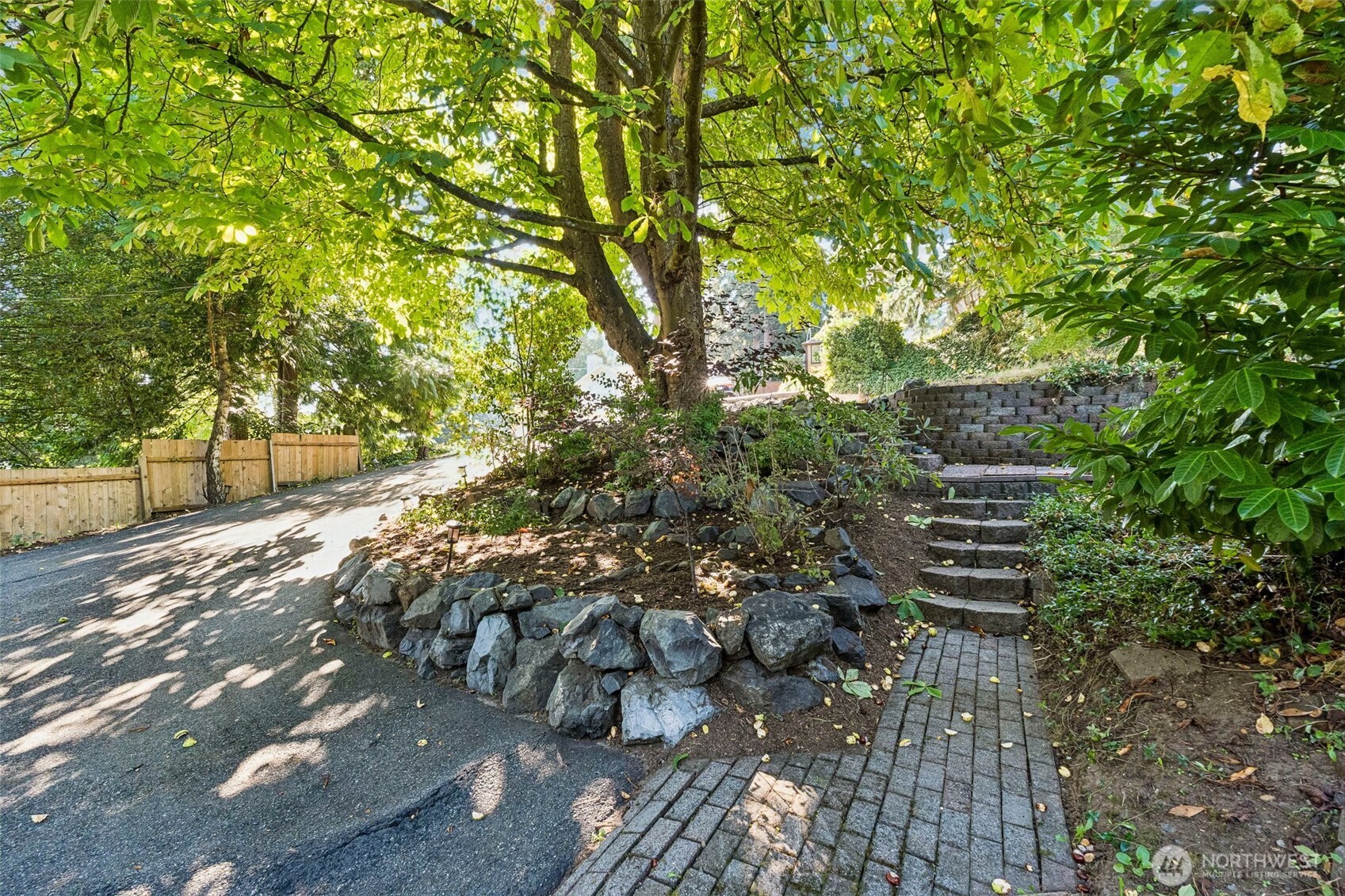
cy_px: 448
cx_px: 672
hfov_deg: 100.4
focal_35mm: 15
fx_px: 560
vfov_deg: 77.3
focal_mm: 10
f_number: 9
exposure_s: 1/30
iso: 1250
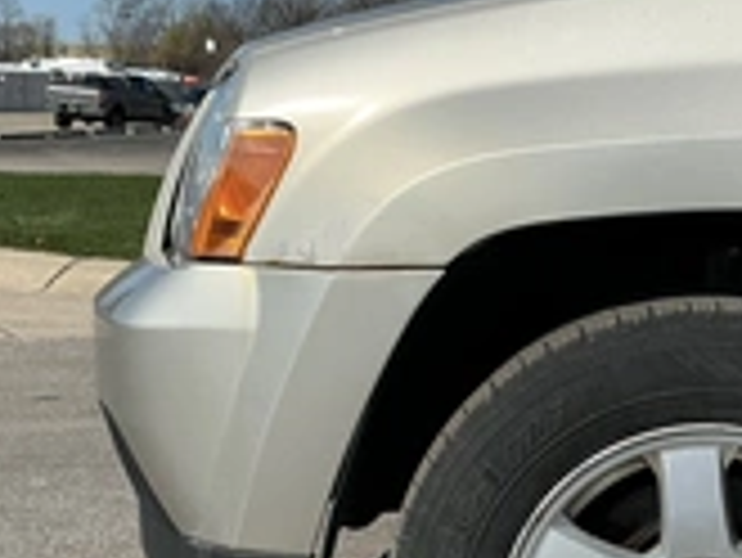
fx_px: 1459
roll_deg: -1.2
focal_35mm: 68
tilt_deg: -10.6
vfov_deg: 21.5
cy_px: 392
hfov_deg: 28.1
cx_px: 571
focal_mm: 3
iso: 25
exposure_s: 1/3125
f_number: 1.8
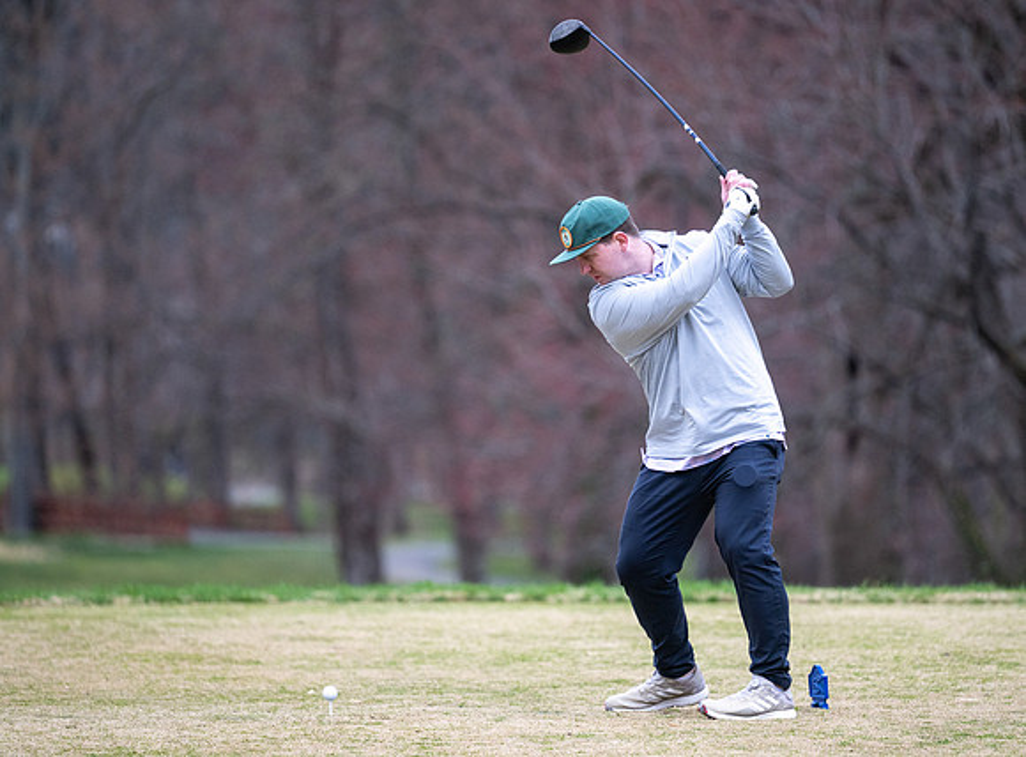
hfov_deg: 7.5
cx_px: 601
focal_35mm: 265
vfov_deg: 5.5
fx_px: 7813
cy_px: 412
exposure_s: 1/5000
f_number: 2.8
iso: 400
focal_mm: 185
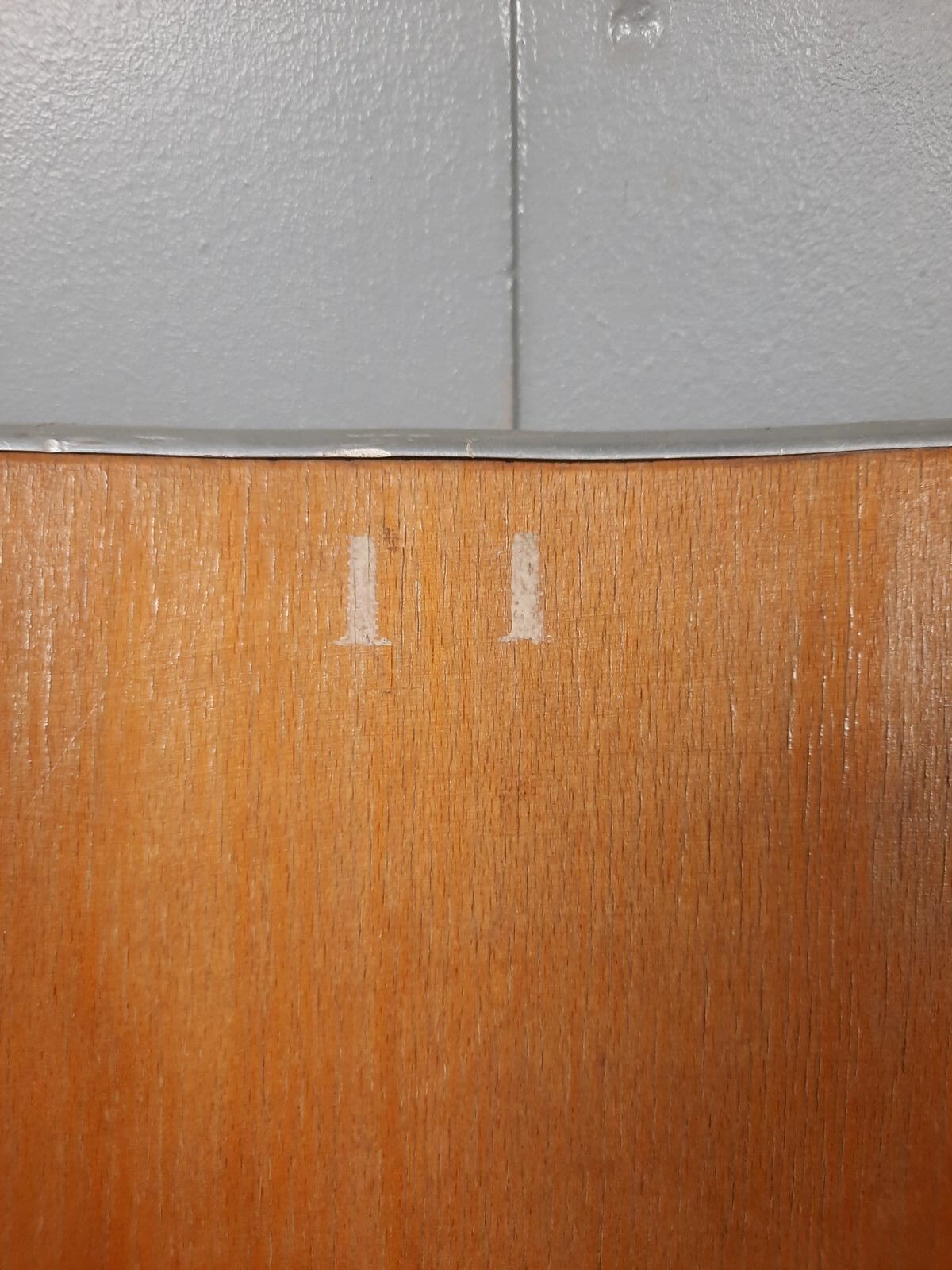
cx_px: 476
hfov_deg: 54.9
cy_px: 635
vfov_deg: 69.4
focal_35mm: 25
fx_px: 917
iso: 250
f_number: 2
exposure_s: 1/50
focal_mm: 4.6
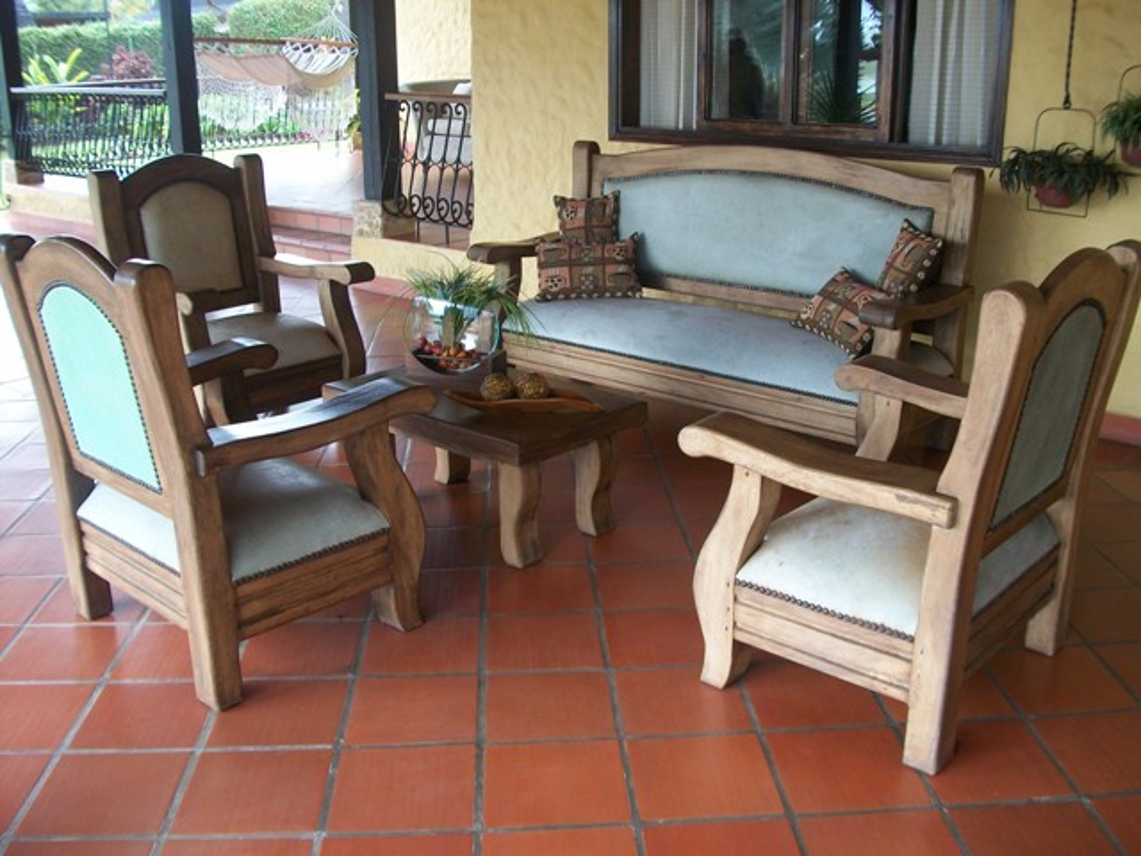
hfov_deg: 56.8
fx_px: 1055
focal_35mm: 32
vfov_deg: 44.2
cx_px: 570
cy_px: 428
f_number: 2.9
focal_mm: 5.7
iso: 80
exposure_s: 1/80
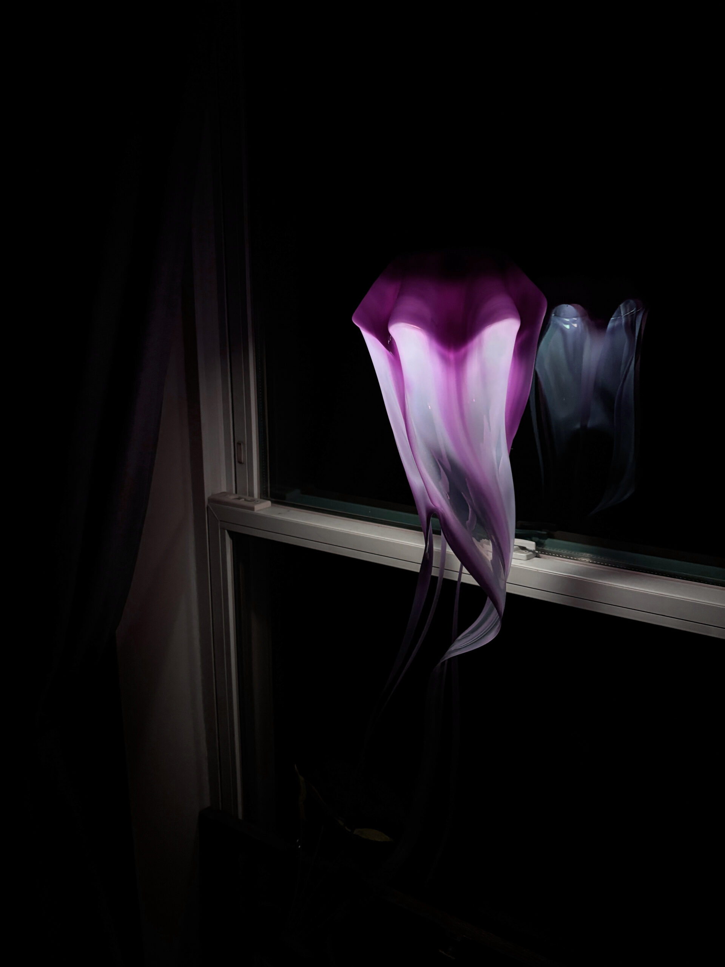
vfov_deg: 67.3
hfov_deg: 53.1
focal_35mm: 26
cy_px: 484
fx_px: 726
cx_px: 362
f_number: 1.6
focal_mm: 5.96
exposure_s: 1/60
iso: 500
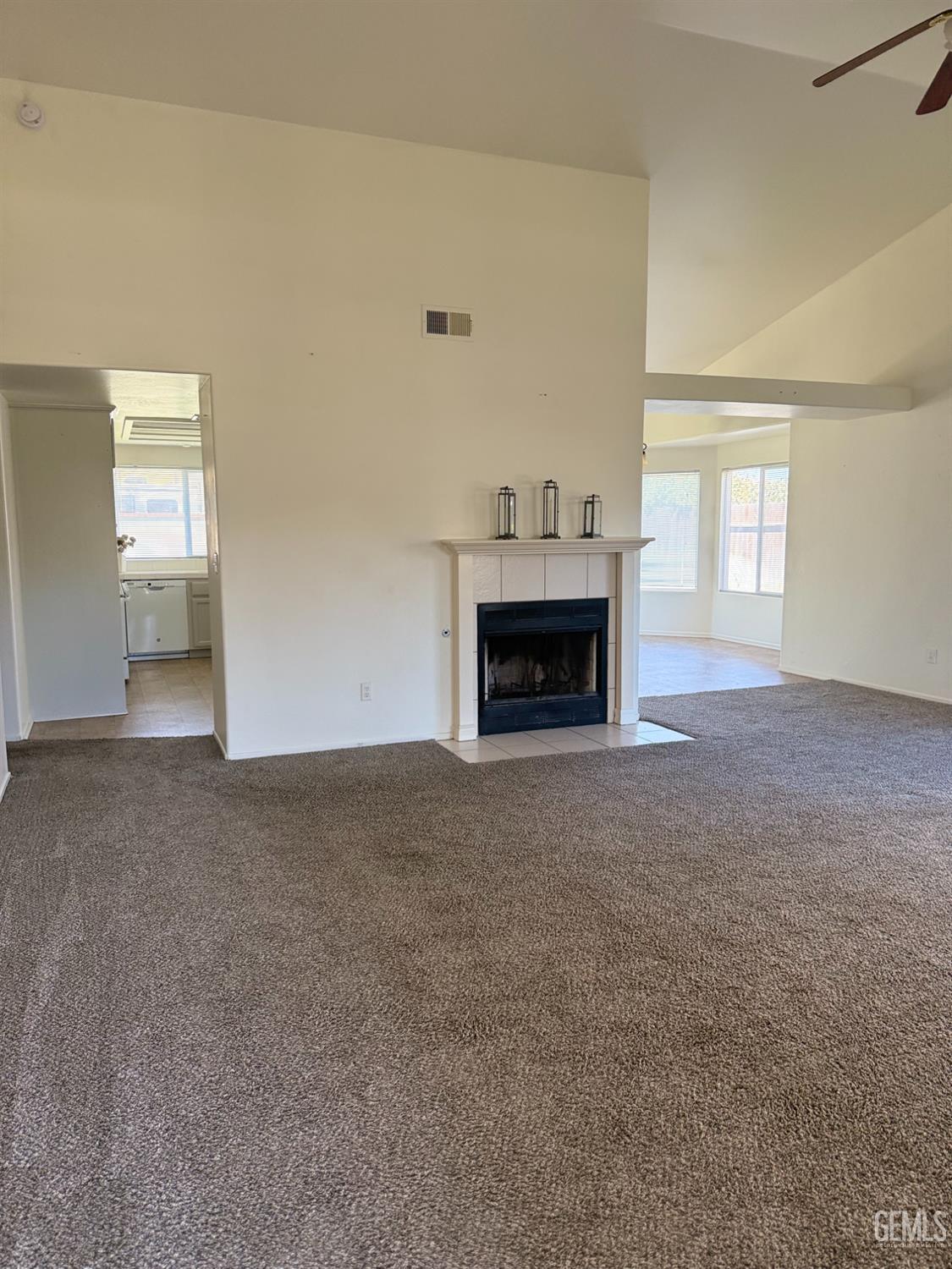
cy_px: 634
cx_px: 476
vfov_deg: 71.6
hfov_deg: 56.8
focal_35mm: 24
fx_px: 880
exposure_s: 1/203
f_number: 1.78
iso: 200
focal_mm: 6.76
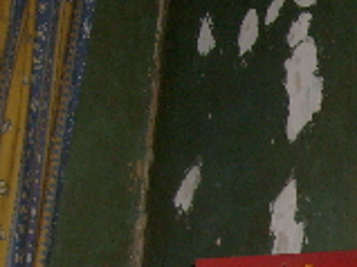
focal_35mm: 125
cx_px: 510
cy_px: 349
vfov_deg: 11.5
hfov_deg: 14.8
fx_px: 1288
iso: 100
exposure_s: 1/45
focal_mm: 5.8
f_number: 2.8
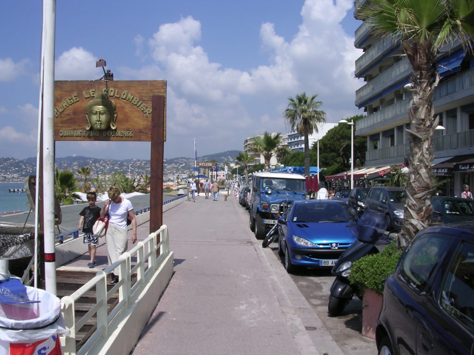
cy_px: 178
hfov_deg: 49.0
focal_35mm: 38
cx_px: 237
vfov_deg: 37.7
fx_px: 520
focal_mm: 5.8
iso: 100
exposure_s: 1/485
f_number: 5.6
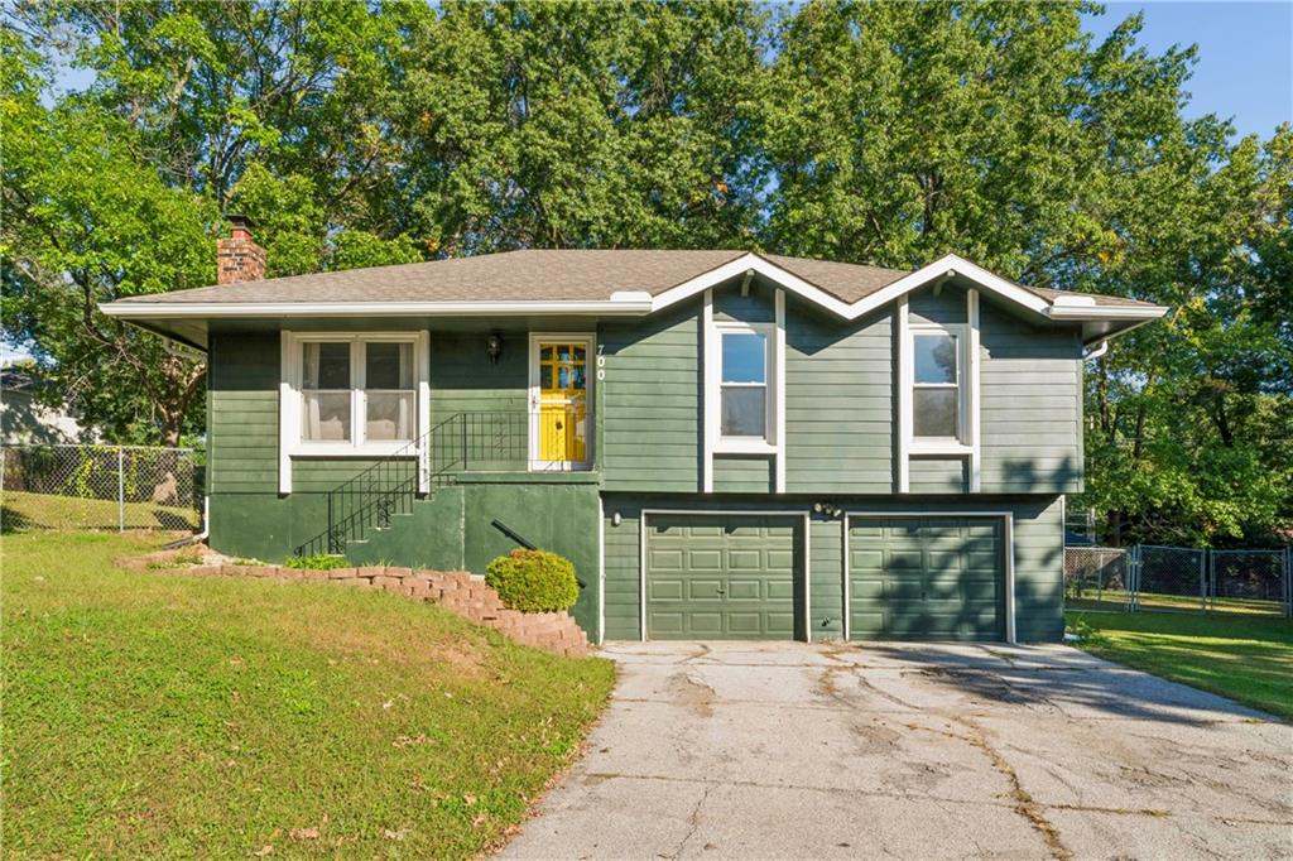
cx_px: 646
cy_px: 430
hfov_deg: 77.6
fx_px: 804
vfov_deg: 56.3
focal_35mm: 22
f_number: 22
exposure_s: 1/13
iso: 100
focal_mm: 22.4
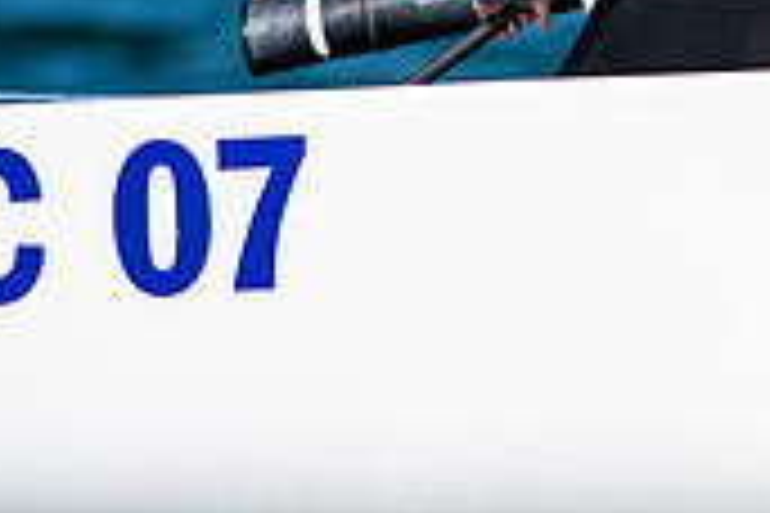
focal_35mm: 1526
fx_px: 32637
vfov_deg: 0.9
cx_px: 1126
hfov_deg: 1.4
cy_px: -304
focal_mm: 300
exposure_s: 1/4000
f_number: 5
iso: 200
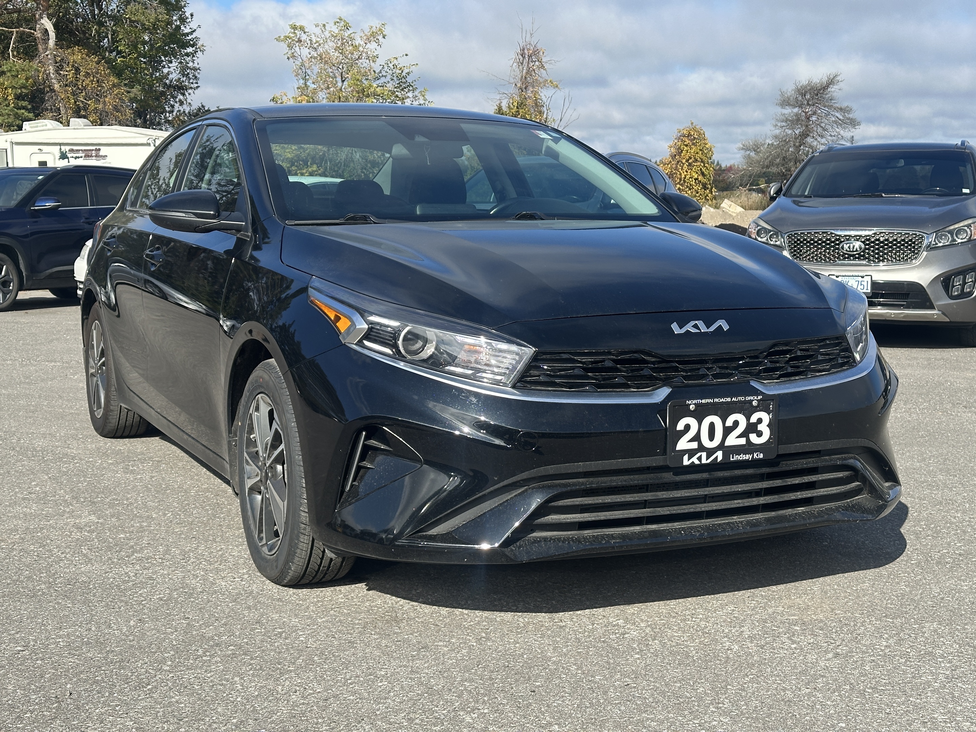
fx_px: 1353
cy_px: 366
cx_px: 488
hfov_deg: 39.7
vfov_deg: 30.3
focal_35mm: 48
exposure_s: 1/2667
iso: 64
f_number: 1.78
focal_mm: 6.86
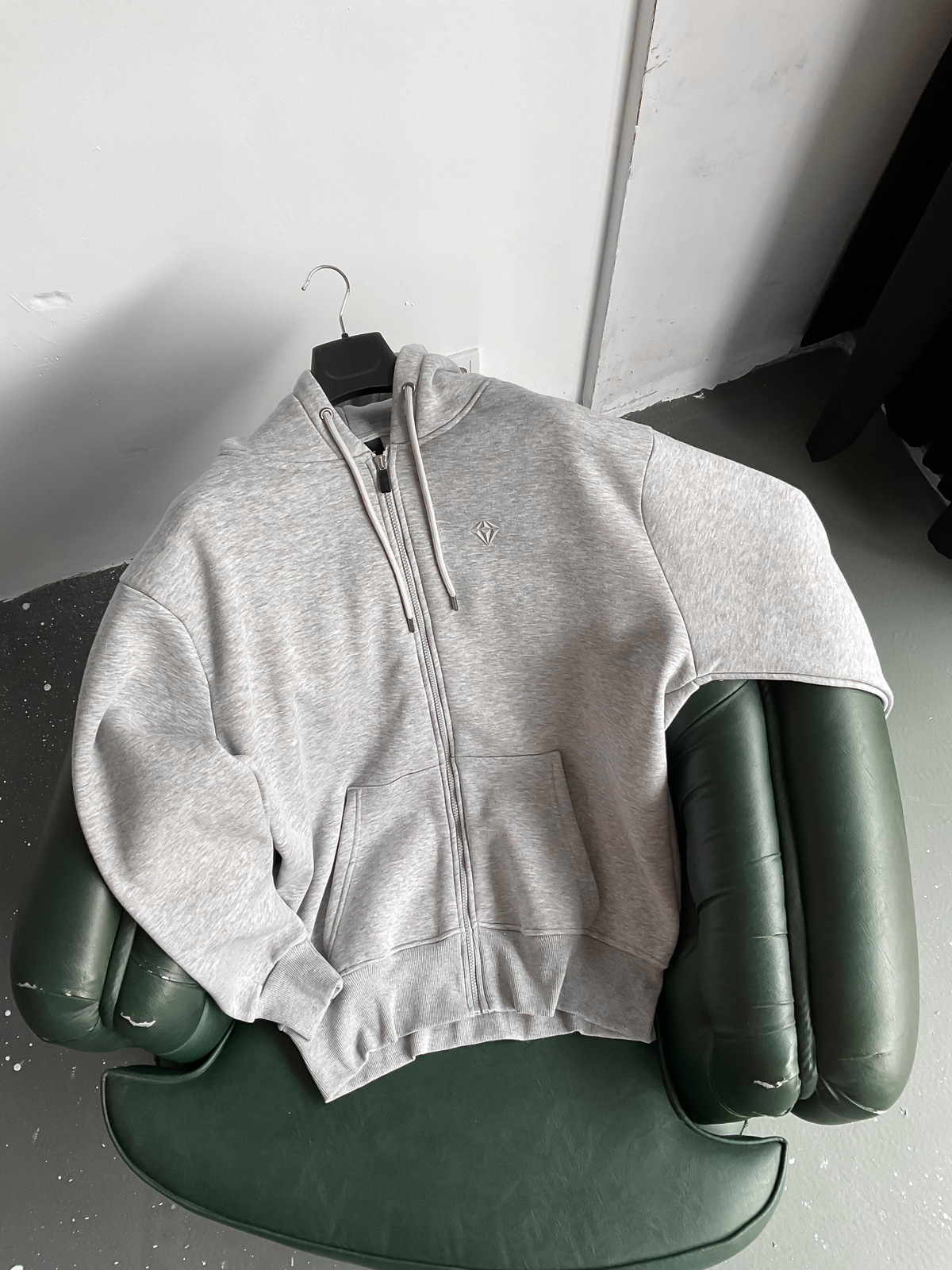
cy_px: 635
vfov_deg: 61.7
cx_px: 476
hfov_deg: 48.2
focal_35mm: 29
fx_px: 1063
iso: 64
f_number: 1.8
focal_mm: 3
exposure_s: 1/120
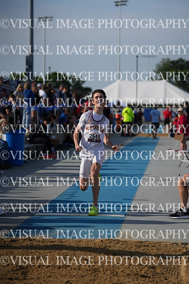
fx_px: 1117
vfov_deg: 14.4
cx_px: 94
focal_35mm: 142
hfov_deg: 9.7
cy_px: 142
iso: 400
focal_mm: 142
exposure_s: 1/8000
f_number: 4
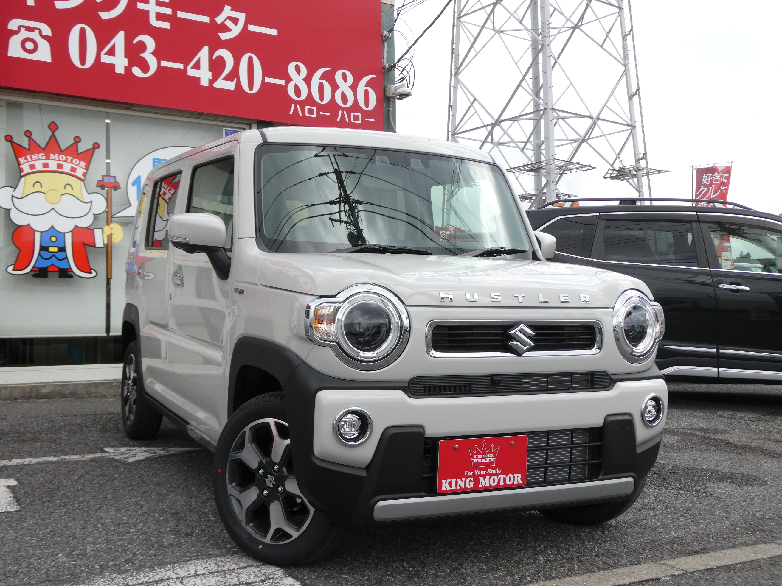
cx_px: 391
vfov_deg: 38.7
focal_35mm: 37
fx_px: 836
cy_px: 293
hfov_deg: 50.1
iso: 80
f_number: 3.7
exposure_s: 1/400
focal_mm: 6.7
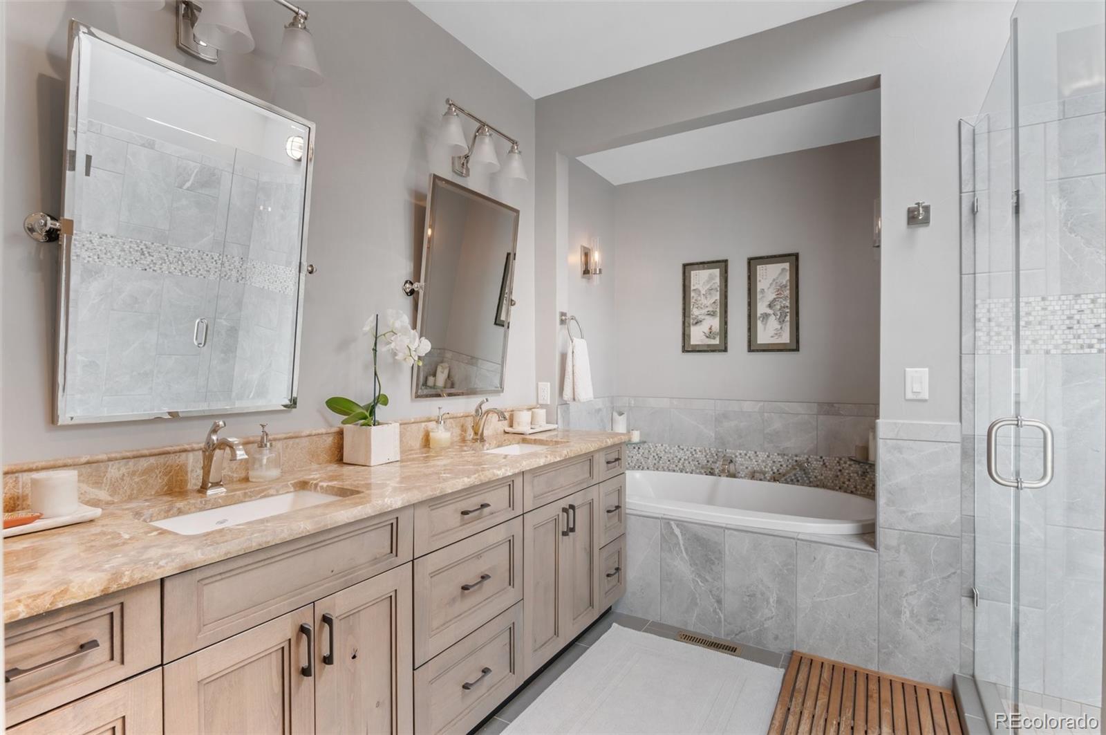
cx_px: 553
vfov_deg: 70.3
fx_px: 522
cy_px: 368
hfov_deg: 93.3
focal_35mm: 17
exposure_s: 1/4
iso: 400
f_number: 8
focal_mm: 17
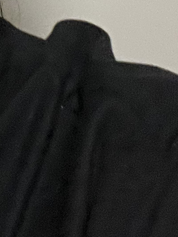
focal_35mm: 173
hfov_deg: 8.3
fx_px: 1185
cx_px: -147
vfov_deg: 10.6
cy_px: -212
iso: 400
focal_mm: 2.71
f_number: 2.2
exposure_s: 1/30
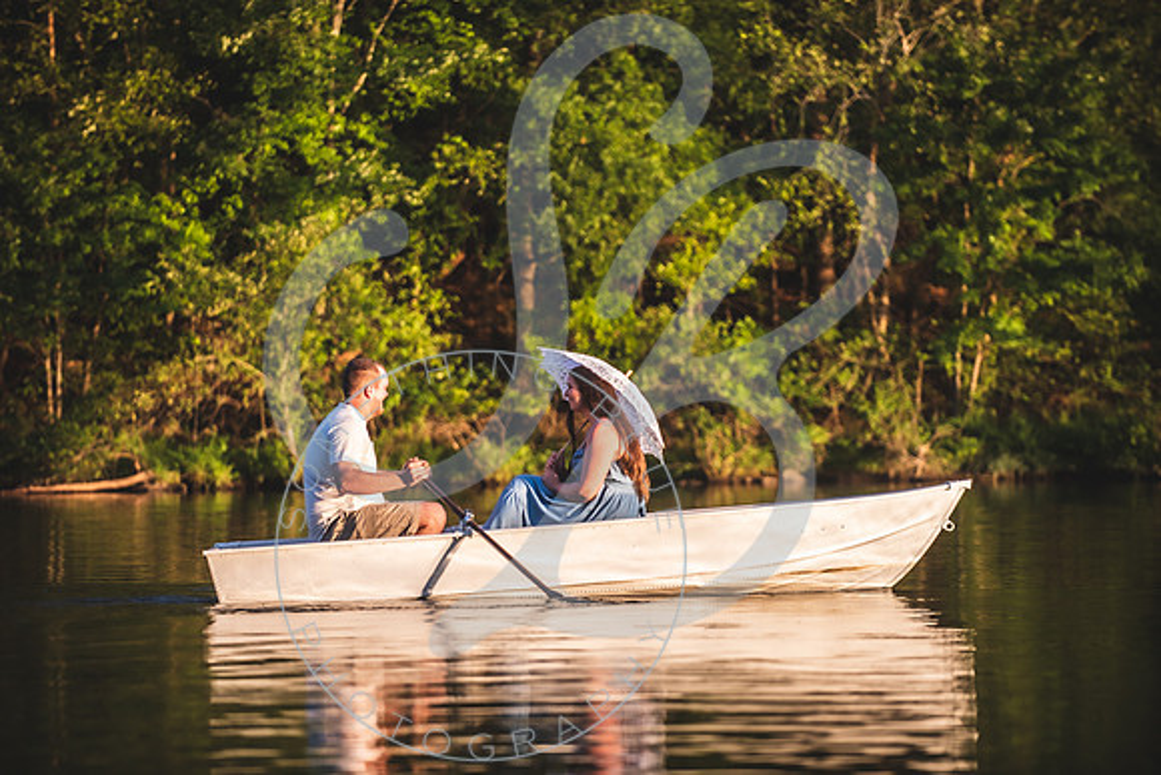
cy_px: 388
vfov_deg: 8.9
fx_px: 5000
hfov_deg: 13.2
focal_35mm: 155
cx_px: 580
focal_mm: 155
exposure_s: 1/400
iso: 100
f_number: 2.8
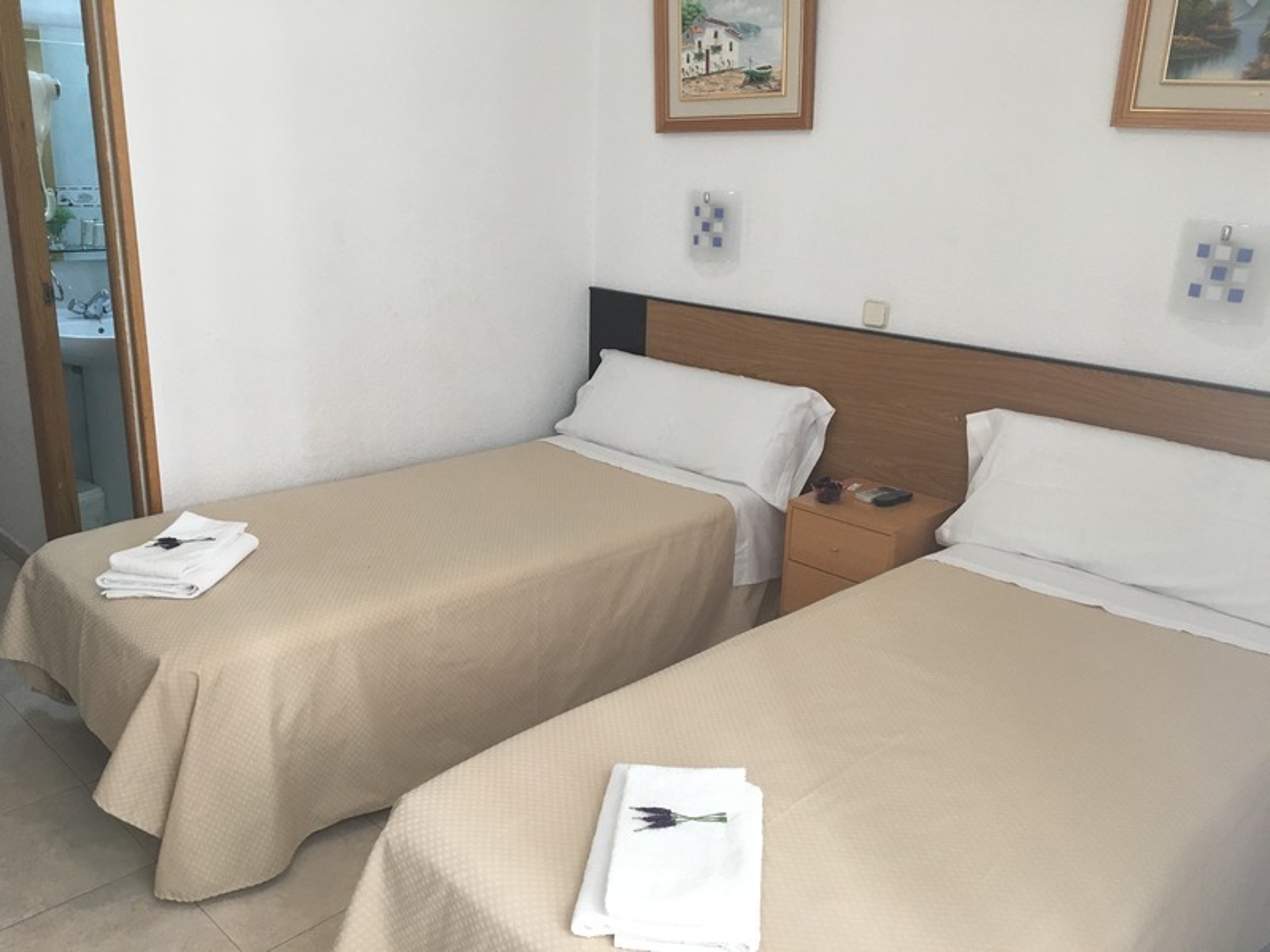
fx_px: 1064
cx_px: 635
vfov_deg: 48.2
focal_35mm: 29
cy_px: 476
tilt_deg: -17.8
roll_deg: -1.4
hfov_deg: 61.7
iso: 64
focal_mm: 4.15
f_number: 2.2
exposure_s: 1/33
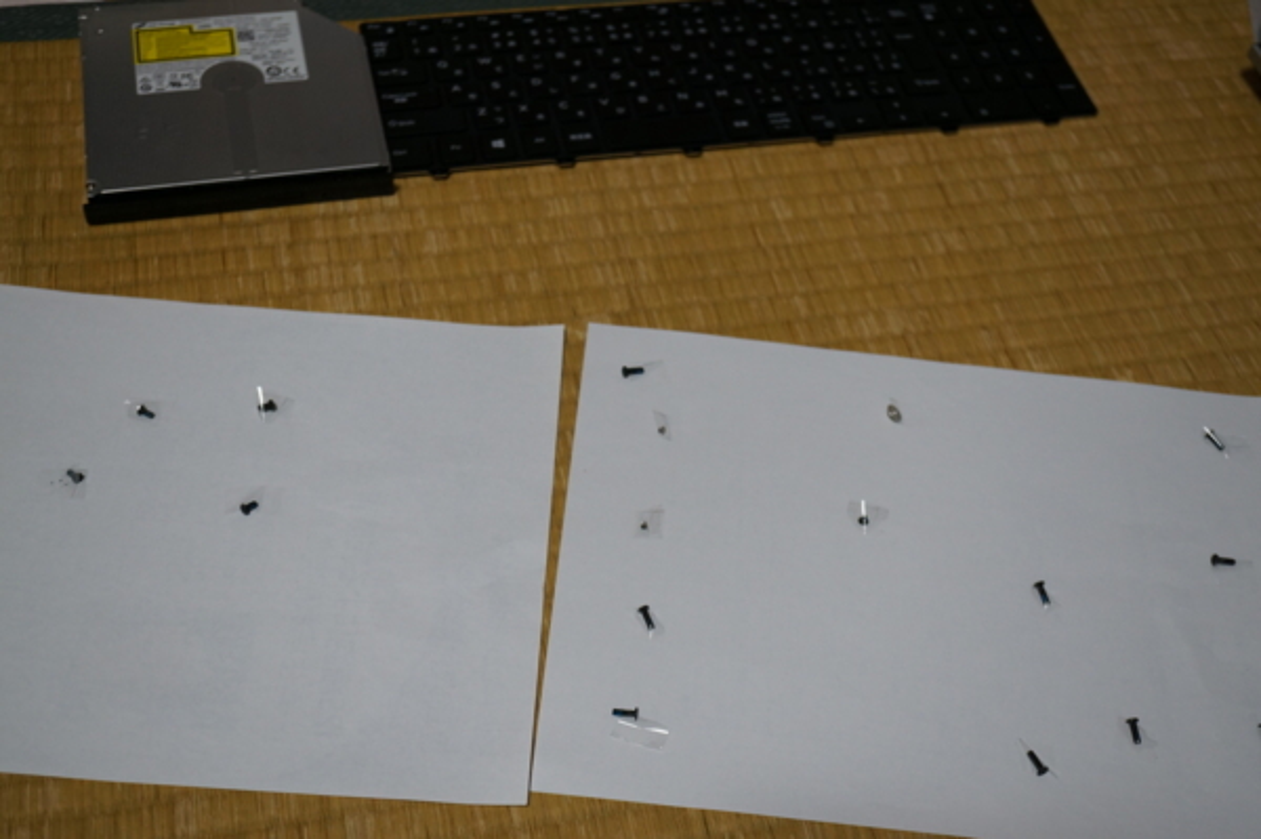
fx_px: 1575
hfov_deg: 43.6
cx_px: 630
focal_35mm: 45
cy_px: 420
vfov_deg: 29.8
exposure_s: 1/60
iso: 400
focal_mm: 30
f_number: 4
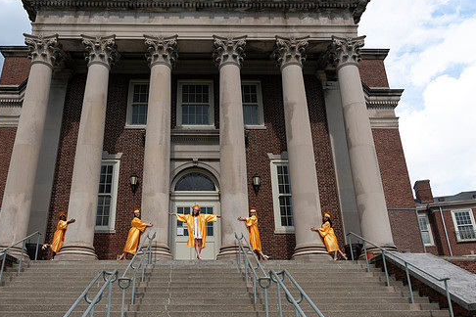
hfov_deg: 61.6
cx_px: 199
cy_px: 164
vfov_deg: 43.6
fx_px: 397
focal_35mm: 30
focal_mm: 24
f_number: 6.3
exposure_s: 1/250
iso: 80
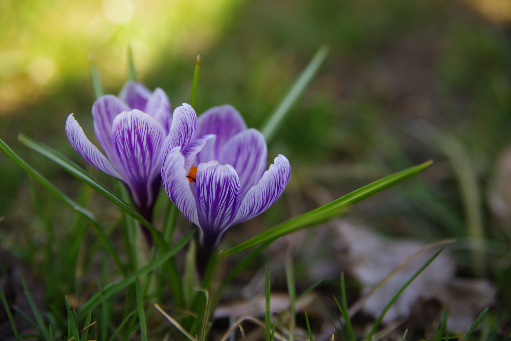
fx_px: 1065
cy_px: 170
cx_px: 256
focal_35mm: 75
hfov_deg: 27.0
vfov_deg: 18.2
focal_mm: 75
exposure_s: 1/80
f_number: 3.5
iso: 100
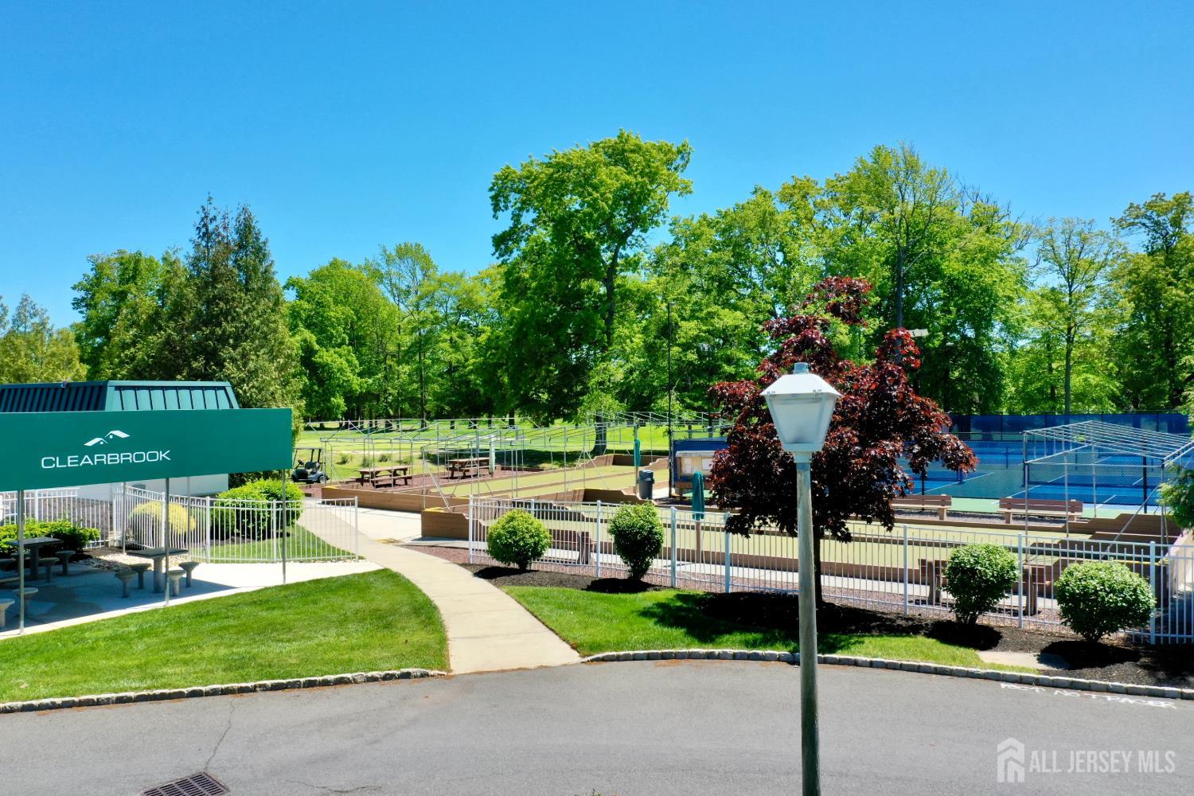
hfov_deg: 65.5
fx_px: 929
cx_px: 597
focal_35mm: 28
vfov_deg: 46.4
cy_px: 398
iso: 100
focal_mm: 10.26
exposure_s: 1/500
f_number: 6.3
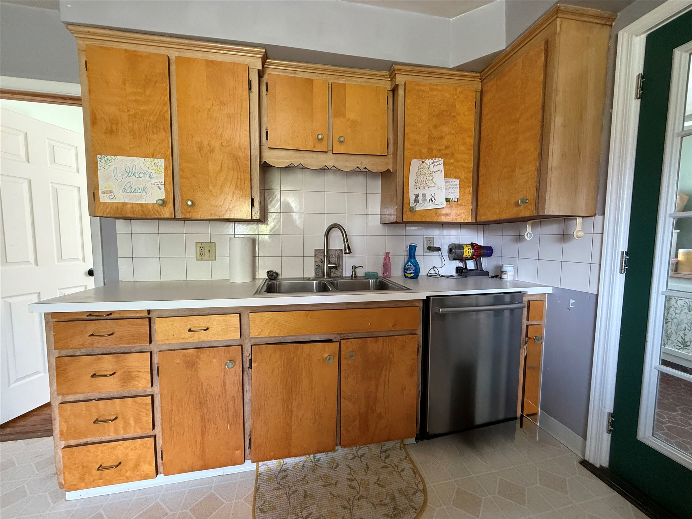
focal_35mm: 14
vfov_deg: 85.7
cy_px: 260
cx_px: 346
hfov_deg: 102.1
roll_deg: -0.4
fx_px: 280
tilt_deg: -3.6
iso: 400
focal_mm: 2.22
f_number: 2.2
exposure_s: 1/64
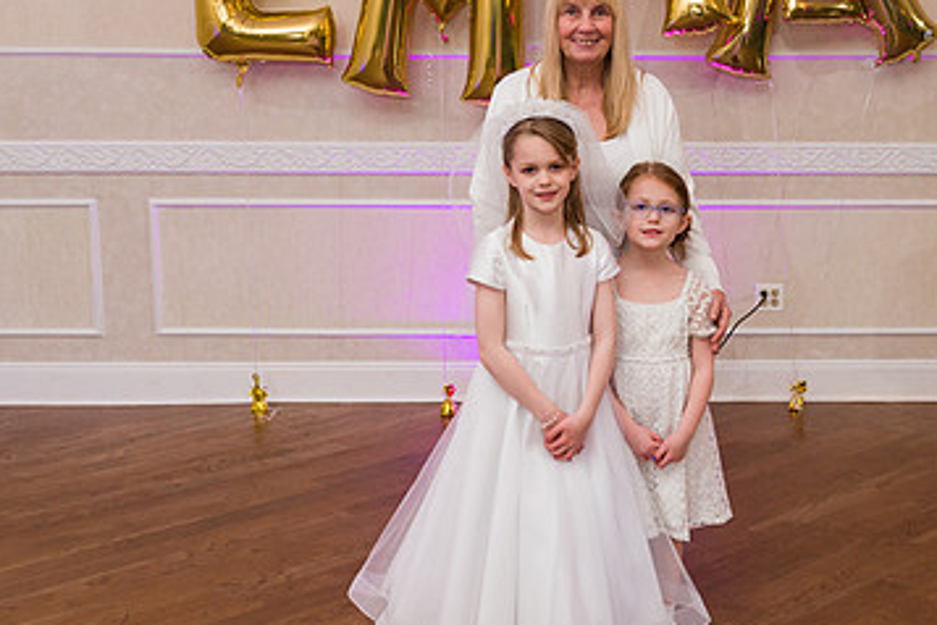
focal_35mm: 52
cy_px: 286
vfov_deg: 26.0
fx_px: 1353
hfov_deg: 37.9
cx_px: 591
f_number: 5
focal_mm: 32
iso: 1250
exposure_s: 1/200
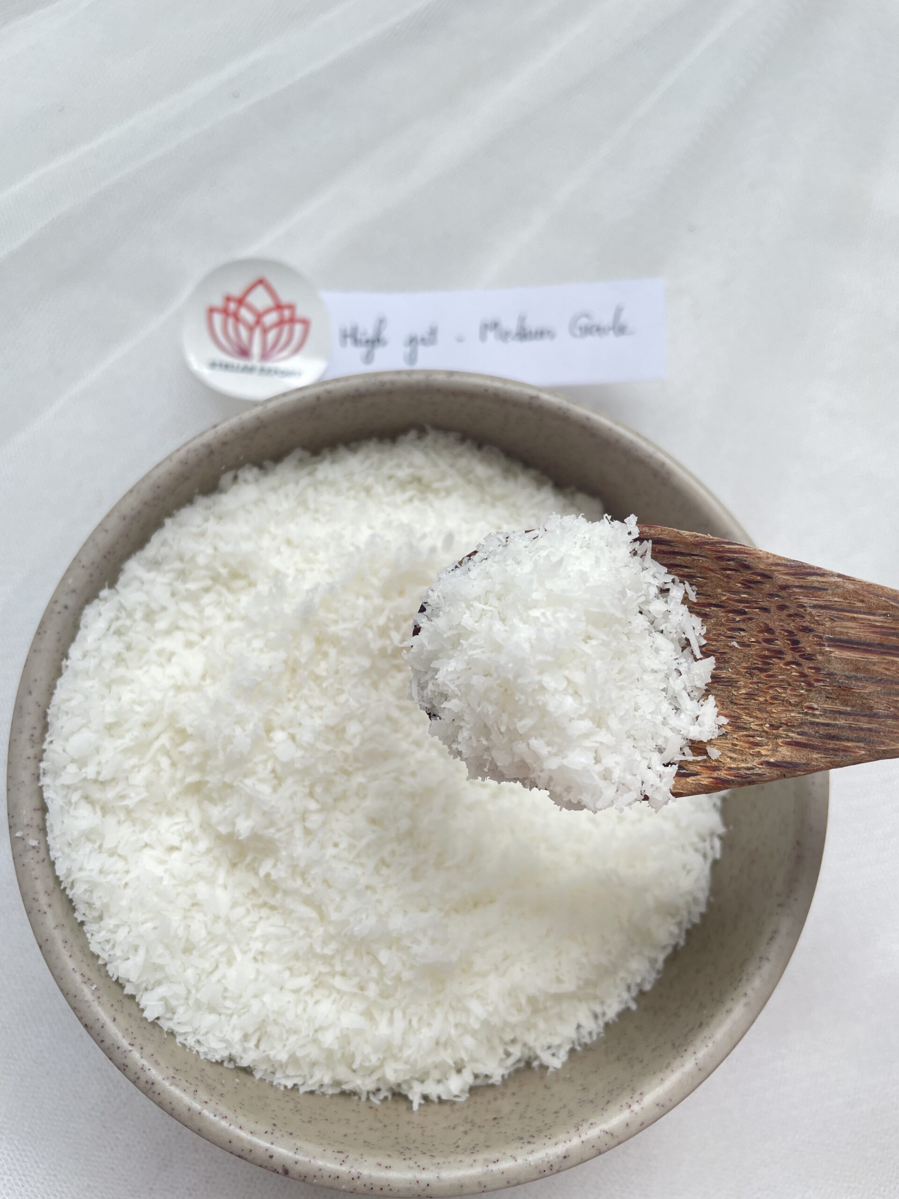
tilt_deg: -77.1
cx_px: 450
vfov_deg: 67.3
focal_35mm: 26
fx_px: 900
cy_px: 600
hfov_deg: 53.1
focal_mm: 4.2
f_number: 1.6
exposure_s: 1/306
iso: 32
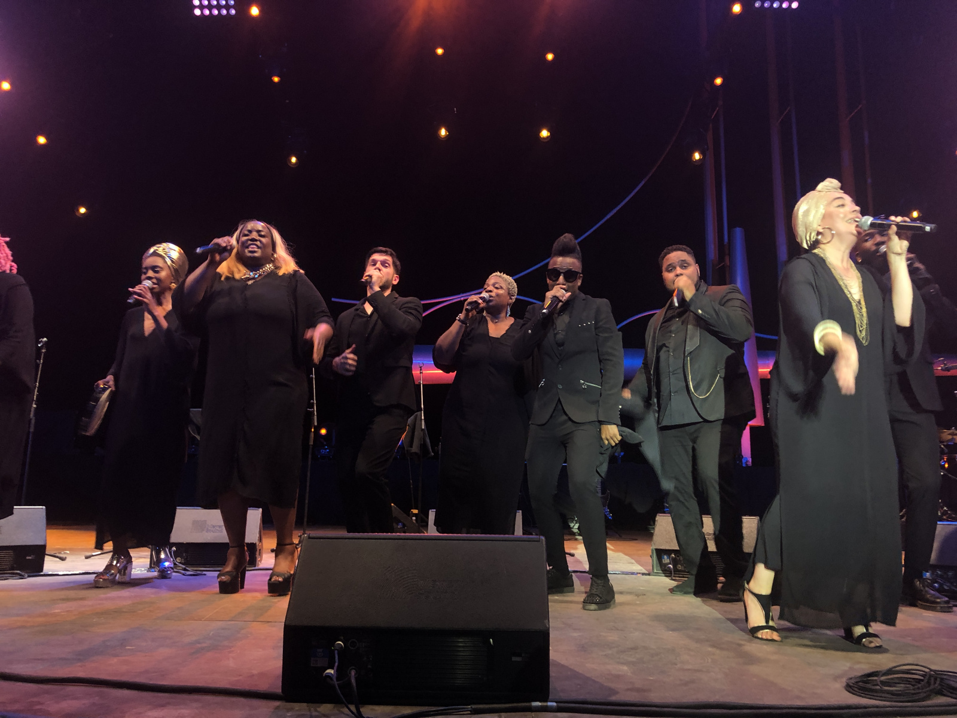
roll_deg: -2.3
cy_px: 359
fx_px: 774
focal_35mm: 28
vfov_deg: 49.7
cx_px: 478
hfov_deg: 63.4
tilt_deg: +10.5
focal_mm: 3.99
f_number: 1.8
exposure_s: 1/50
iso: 100
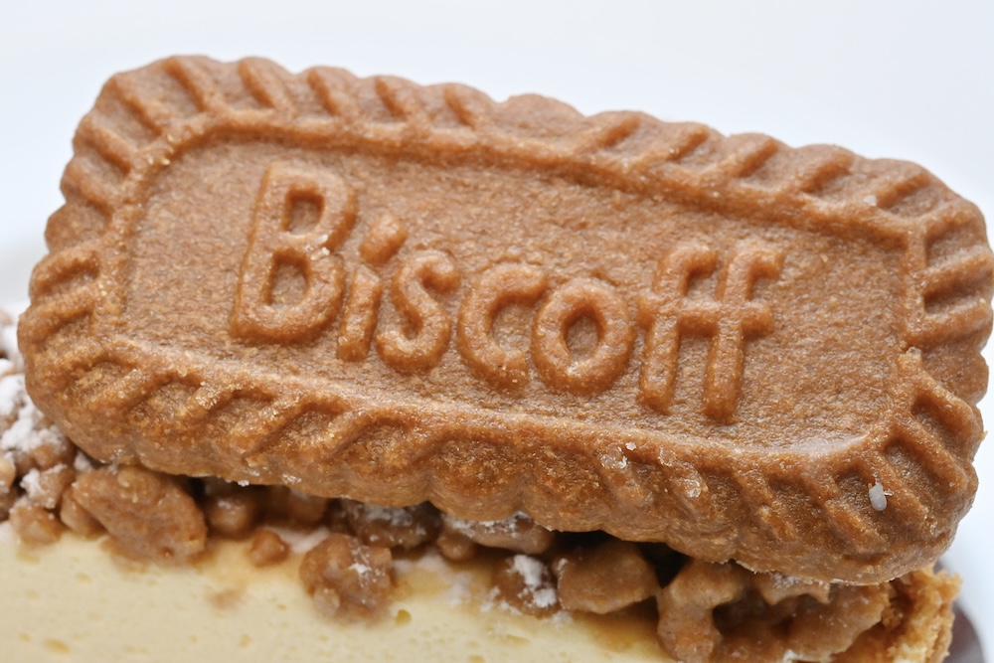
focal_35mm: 60
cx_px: 497
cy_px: 332
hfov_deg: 33.4
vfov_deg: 22.6
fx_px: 1657
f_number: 14
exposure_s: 1/160
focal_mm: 60
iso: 6400
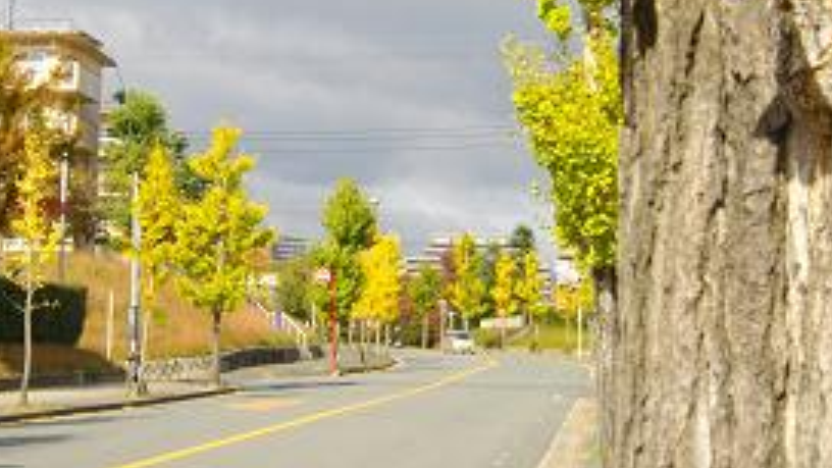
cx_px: 375
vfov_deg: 15.5
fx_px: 1721
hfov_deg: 27.2
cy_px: 184
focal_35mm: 78
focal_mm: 8.8
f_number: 7
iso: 100
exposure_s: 1/160
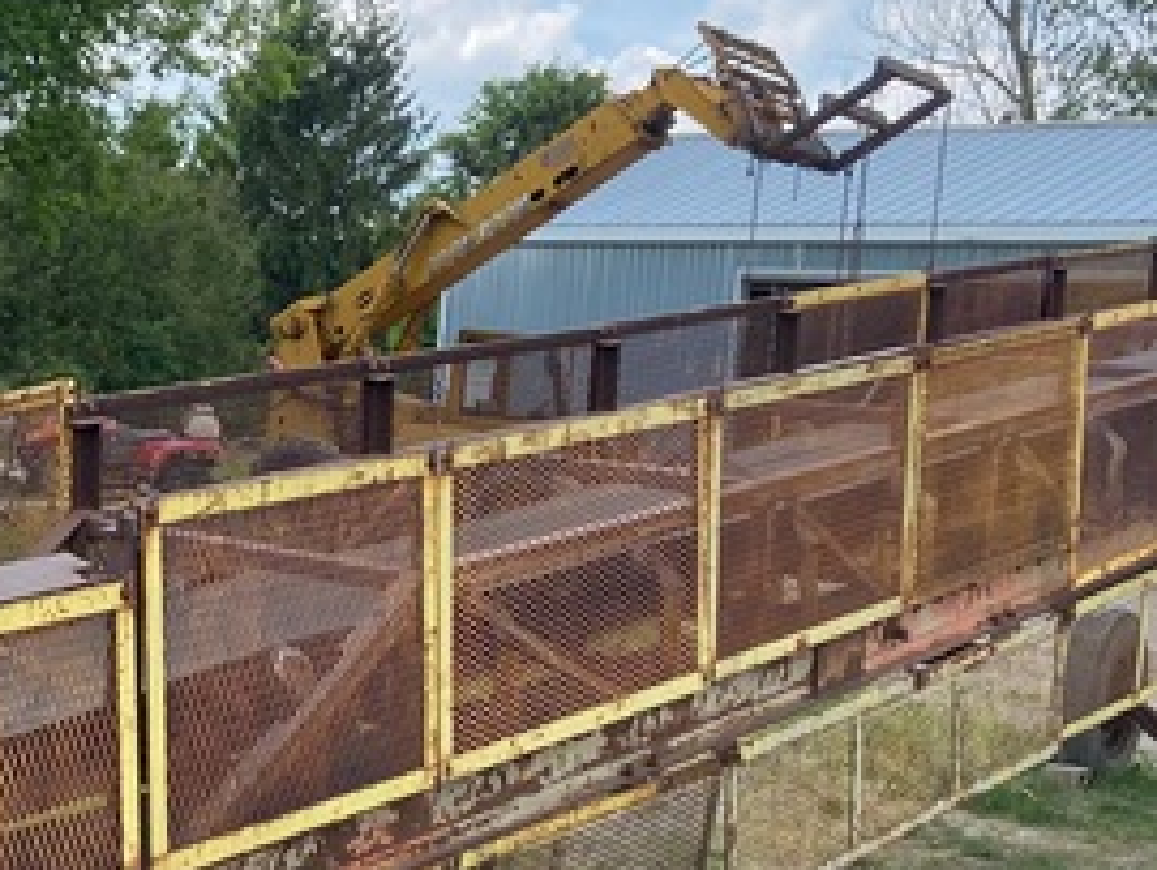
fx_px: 2576
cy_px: 784
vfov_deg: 18.8
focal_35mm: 77
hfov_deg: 24.8
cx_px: 176
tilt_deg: -9.2
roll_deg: -3.6
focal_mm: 4.25
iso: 32
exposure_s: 1/1362
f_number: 1.8
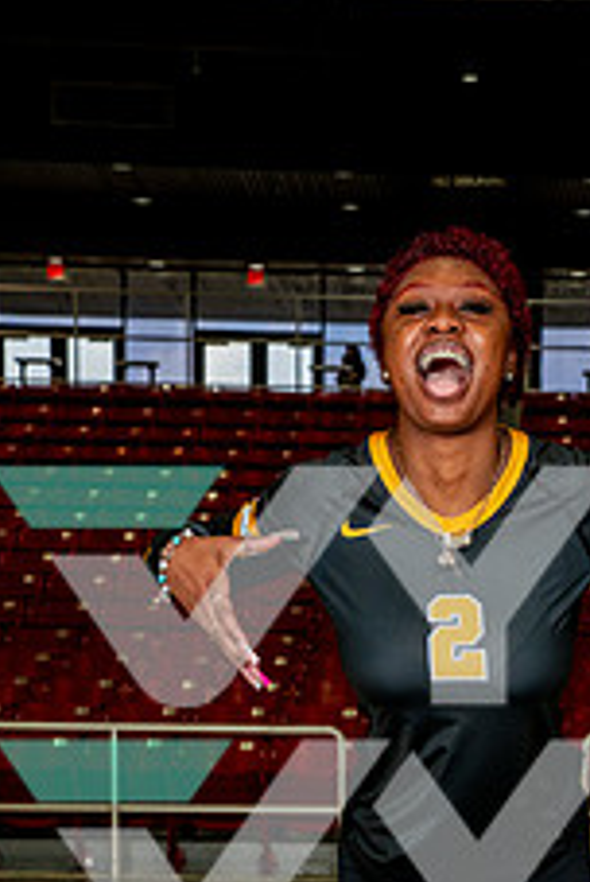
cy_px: 863
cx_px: 571
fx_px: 2426
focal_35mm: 99
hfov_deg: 13.7
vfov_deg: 20.0
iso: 800
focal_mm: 50
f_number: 7.1
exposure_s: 1/200
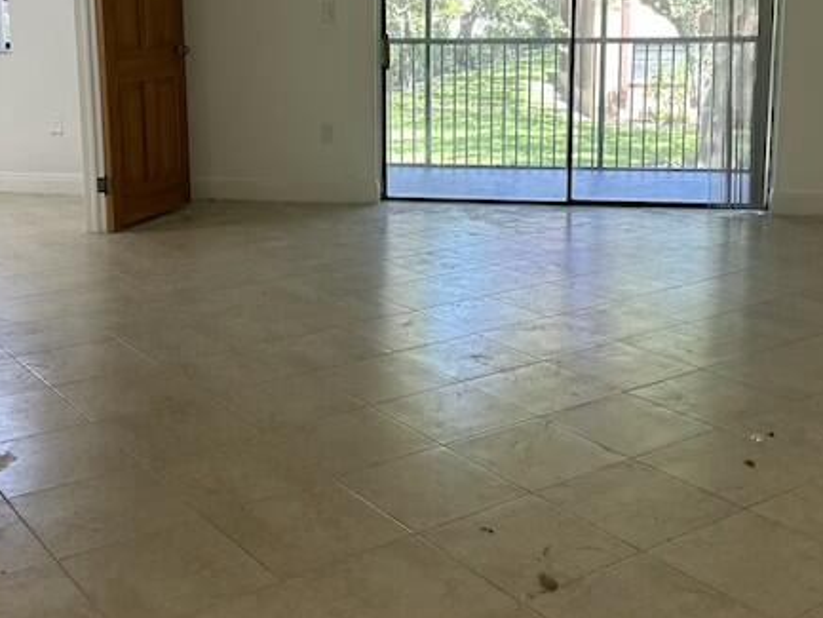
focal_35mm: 48
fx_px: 1142
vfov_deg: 29.9
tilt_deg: -9.3
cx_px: 378
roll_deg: +0.9
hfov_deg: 39.6
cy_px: 175
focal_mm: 5.7
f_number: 1.5
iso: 80
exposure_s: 1/120
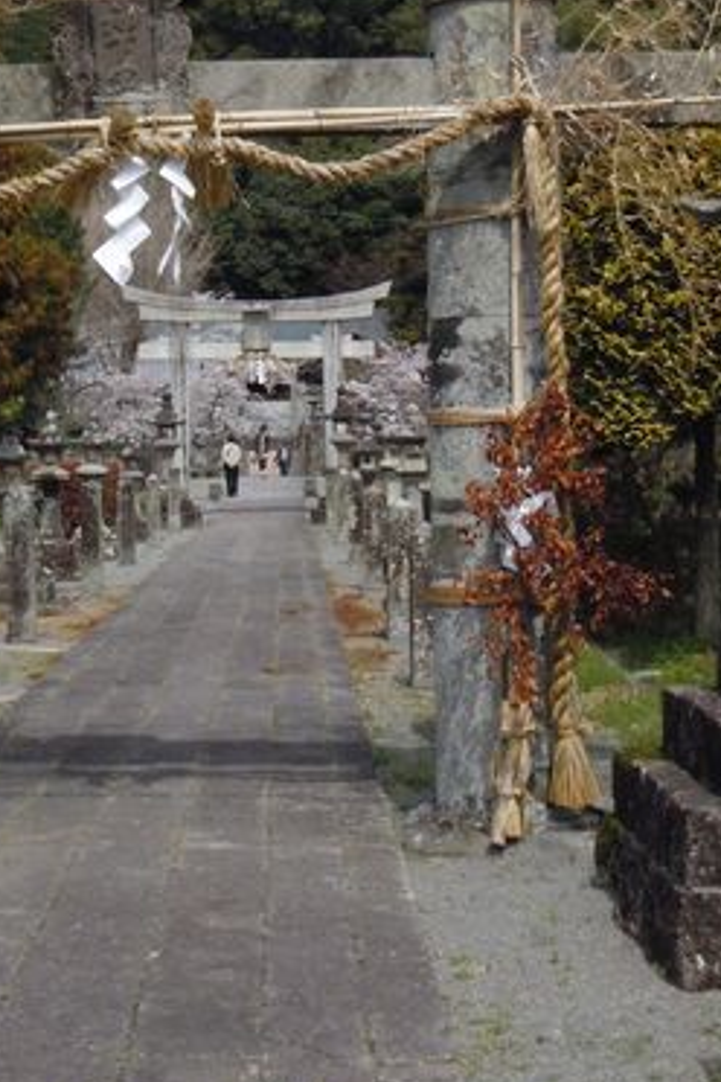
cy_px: 409
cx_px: 209
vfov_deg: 30.0
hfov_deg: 20.2
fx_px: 2013
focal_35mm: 67
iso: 400
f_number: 9.2
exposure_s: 1/640
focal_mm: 8.1
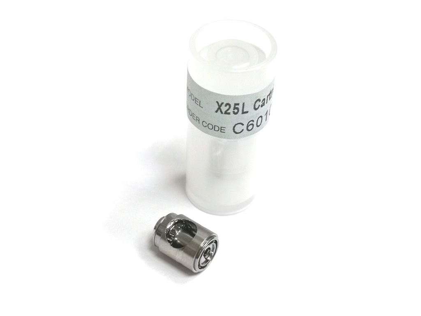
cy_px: 158
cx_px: 210
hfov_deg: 31.7
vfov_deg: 24.0
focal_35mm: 61
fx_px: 742
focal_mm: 3.95
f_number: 1.8
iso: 80
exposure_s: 1/50
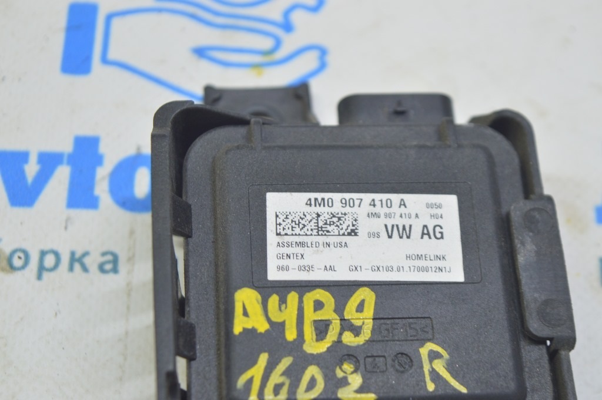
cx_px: 301
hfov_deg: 24.6
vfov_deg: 16.5
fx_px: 1378
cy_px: 200
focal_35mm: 82
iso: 400
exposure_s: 1/20
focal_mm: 55
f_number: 5.6
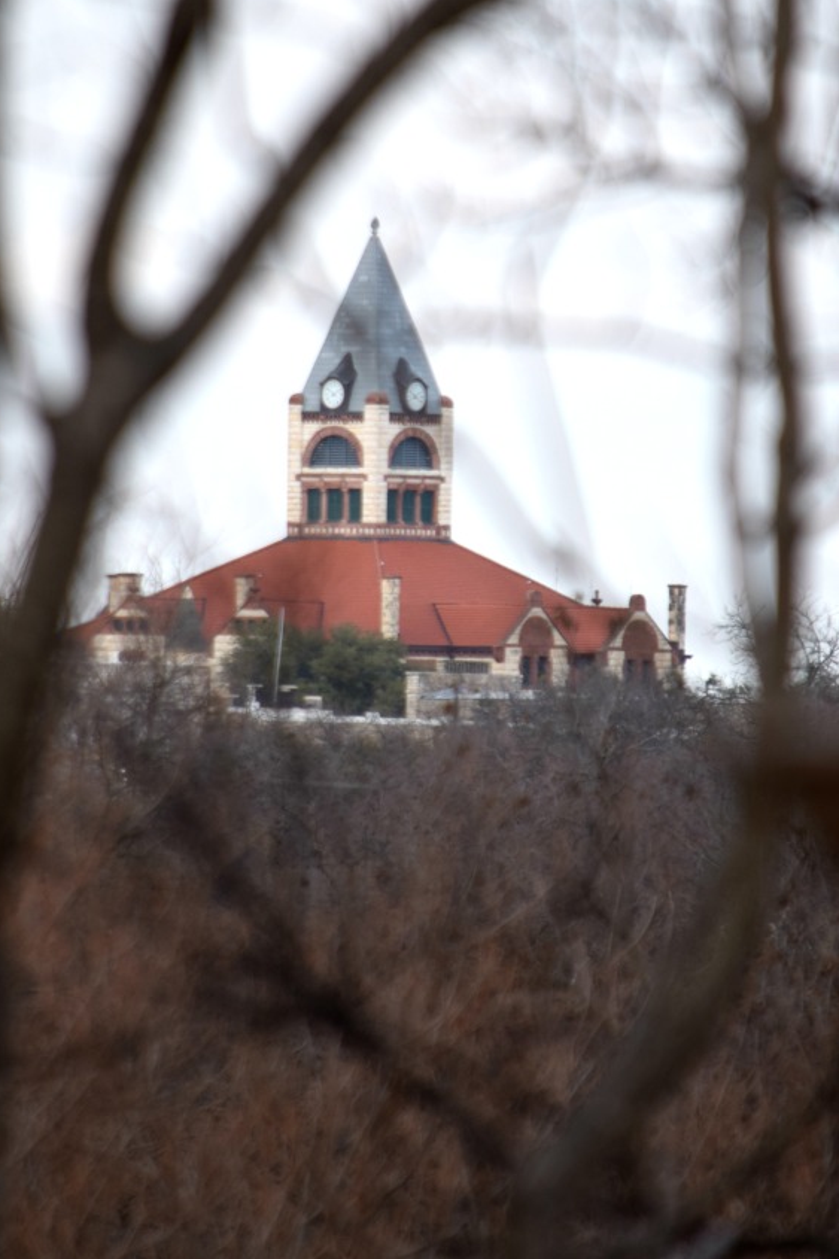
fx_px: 22905
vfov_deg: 3.1
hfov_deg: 2.1
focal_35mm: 655
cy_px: 435
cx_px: 401
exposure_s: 1/500
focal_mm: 300
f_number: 5.6
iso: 200
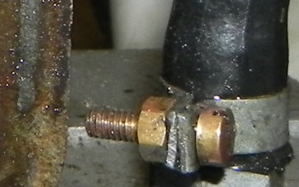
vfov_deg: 8.2
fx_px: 1296
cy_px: -55
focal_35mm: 159
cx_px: -362
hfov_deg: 11.4
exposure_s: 1/30
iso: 200
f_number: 8
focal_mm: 4.6
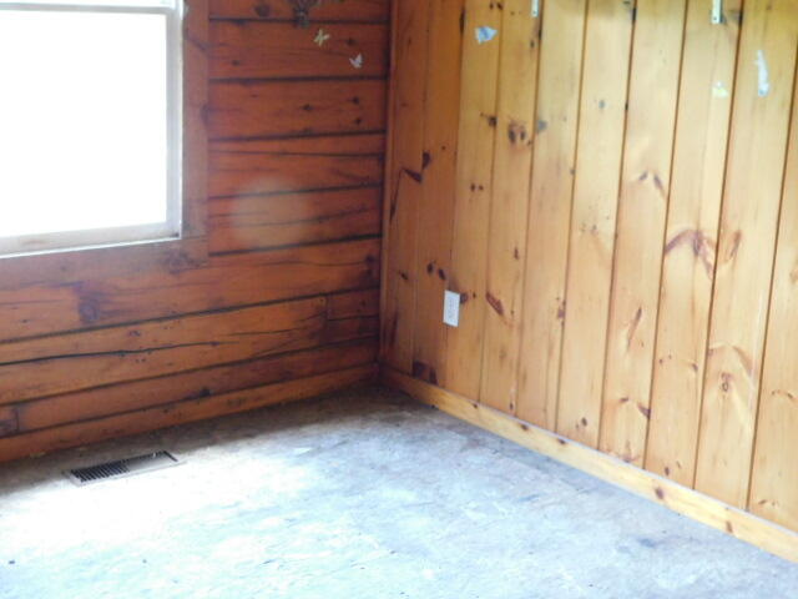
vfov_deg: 28.6
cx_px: 399
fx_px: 1176
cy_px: 300
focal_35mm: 51
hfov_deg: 37.5
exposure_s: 1/6
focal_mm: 9
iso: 800
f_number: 3.8
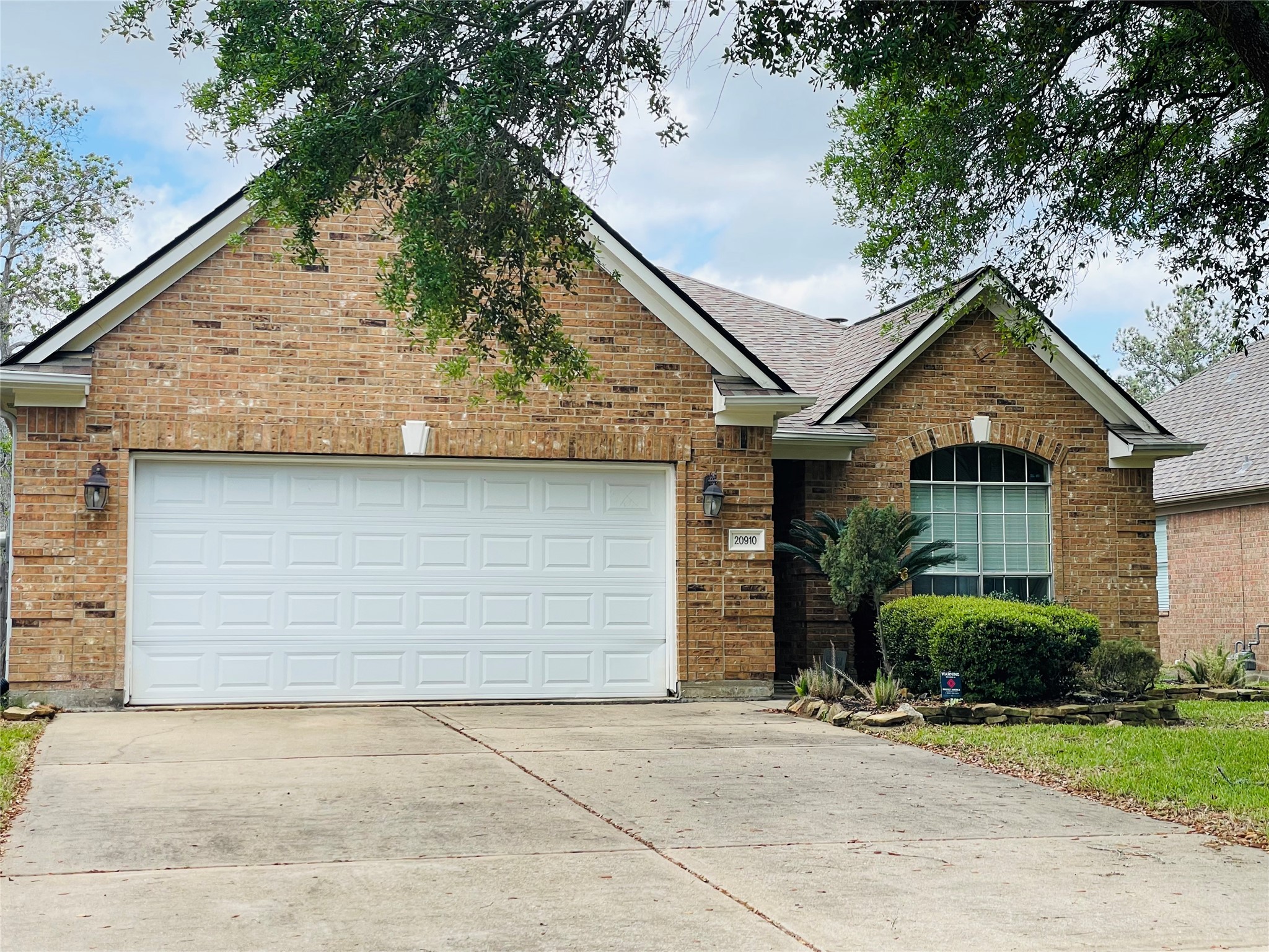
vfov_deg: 28.0
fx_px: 1906
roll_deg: +0.3
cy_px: 476
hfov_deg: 36.8
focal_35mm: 52
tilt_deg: +5.2
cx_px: 634
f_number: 2
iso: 25
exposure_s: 1/324
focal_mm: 6
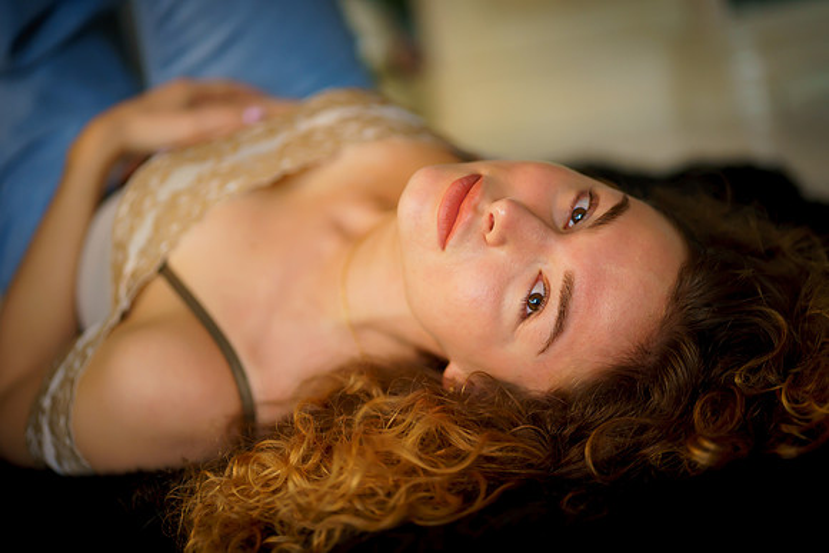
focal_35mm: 85
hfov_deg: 23.9
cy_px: 276
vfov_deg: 16.1
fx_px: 1958
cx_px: 414
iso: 500
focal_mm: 85
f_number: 1.8
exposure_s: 1/200
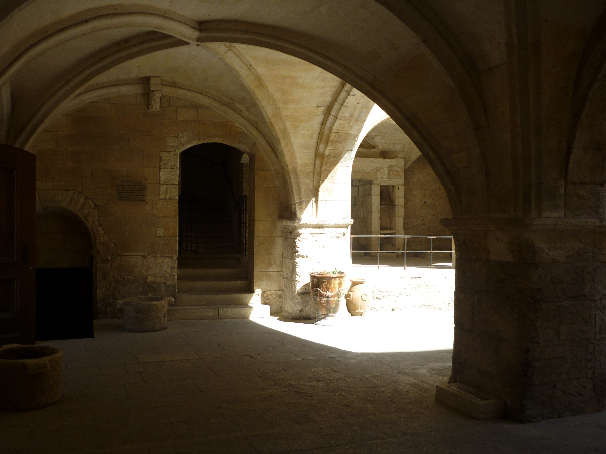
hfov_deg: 55.4
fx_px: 578
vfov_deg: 42.9
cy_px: 227
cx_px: 303
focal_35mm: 33
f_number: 2.8
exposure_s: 1/400
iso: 80
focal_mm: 5.5
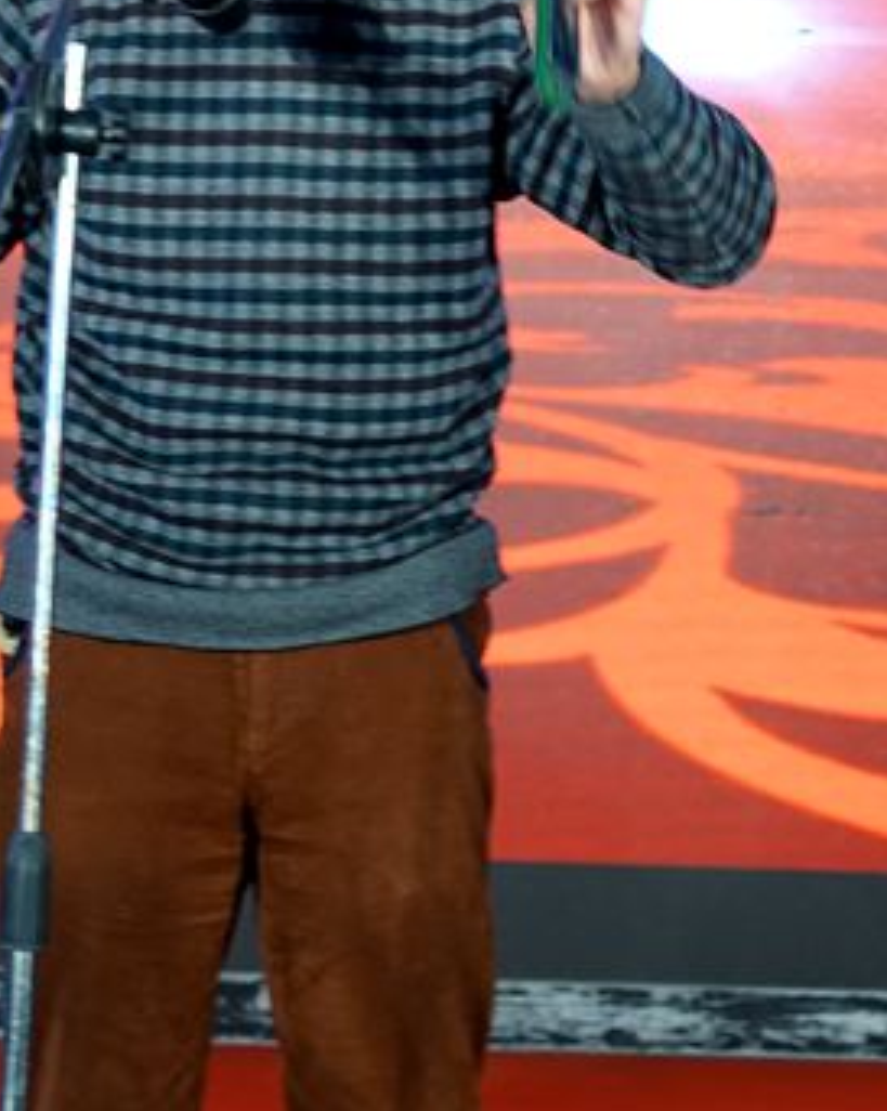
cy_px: 637
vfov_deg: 11.9
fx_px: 5323
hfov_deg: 9.5
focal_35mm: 162
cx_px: 213
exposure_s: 1/60
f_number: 5
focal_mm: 59
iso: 500
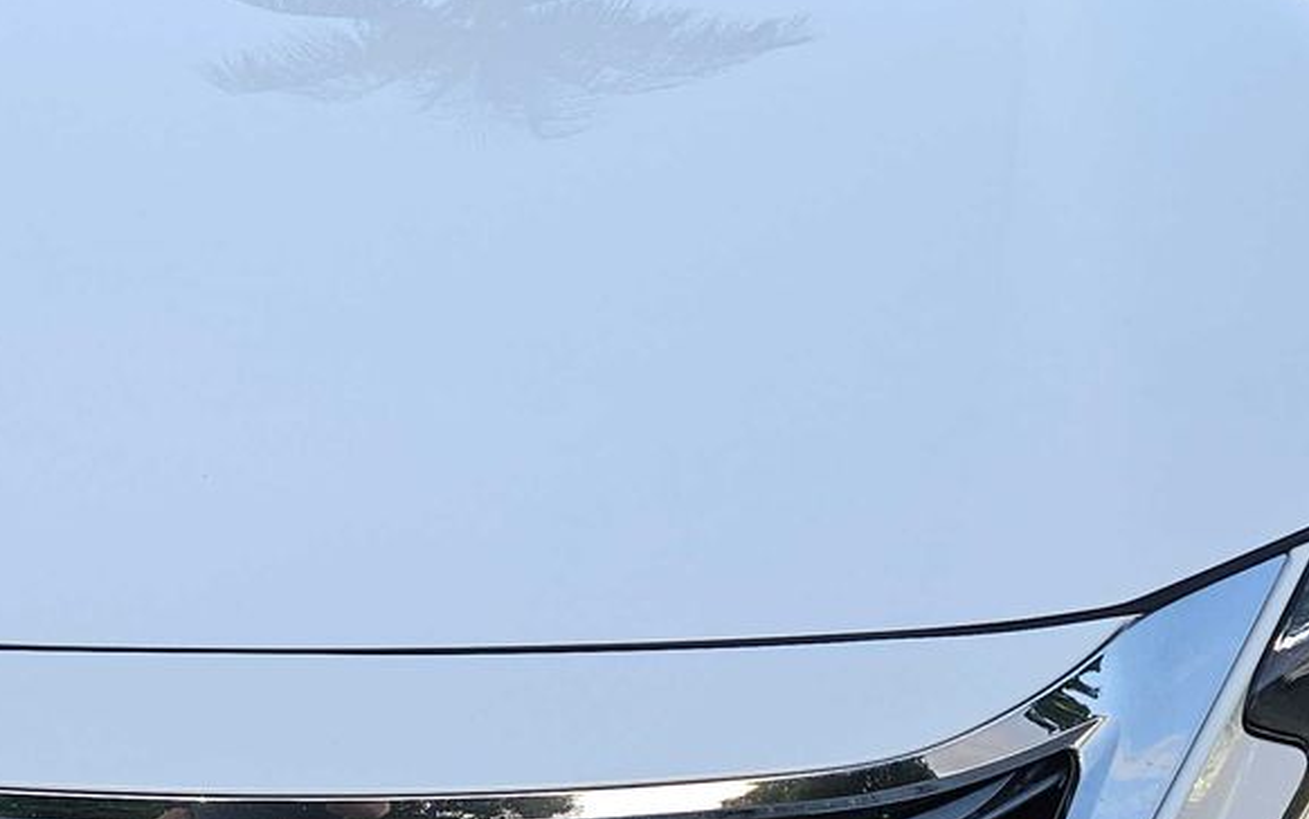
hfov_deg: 29.5
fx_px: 2391
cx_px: 164
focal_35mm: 67
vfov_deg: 19.2
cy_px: 655
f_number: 1.8
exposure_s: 1/165
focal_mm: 5.4
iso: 25
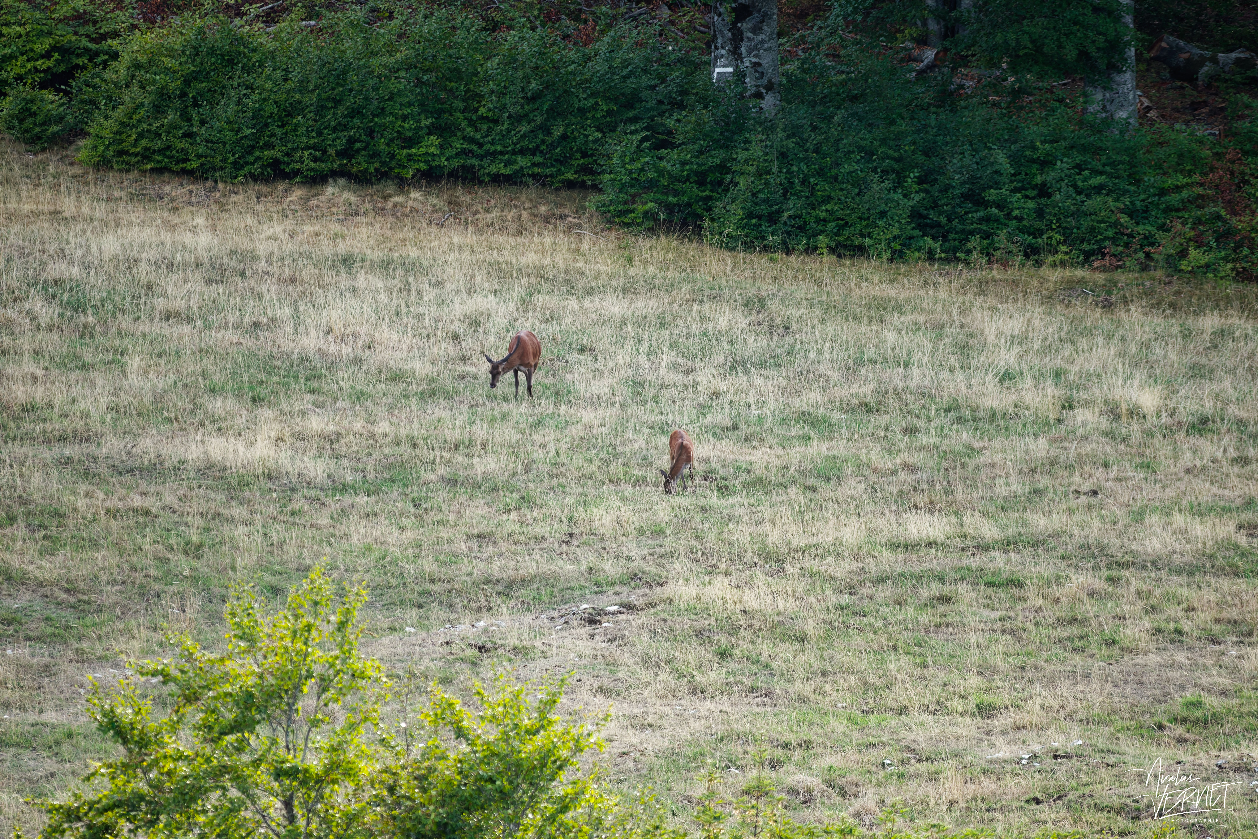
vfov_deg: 1.8
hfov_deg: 2.8
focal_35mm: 750
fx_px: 26205
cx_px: 629
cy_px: 420
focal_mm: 500
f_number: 6.3
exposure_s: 1/500
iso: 1000
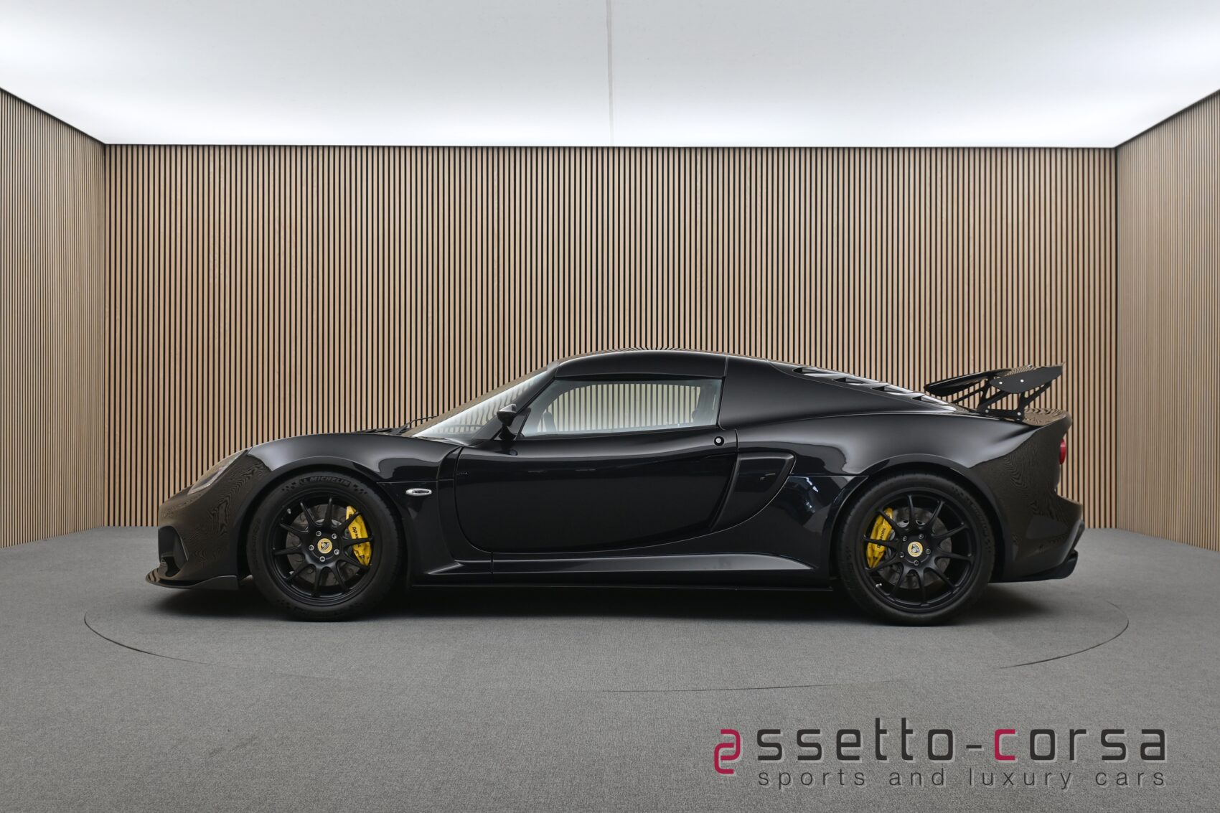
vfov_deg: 32.4
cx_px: 610
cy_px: 406
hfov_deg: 47.2
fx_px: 1398
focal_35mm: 41
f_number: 4.5
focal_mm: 27.5
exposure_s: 1/40
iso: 400
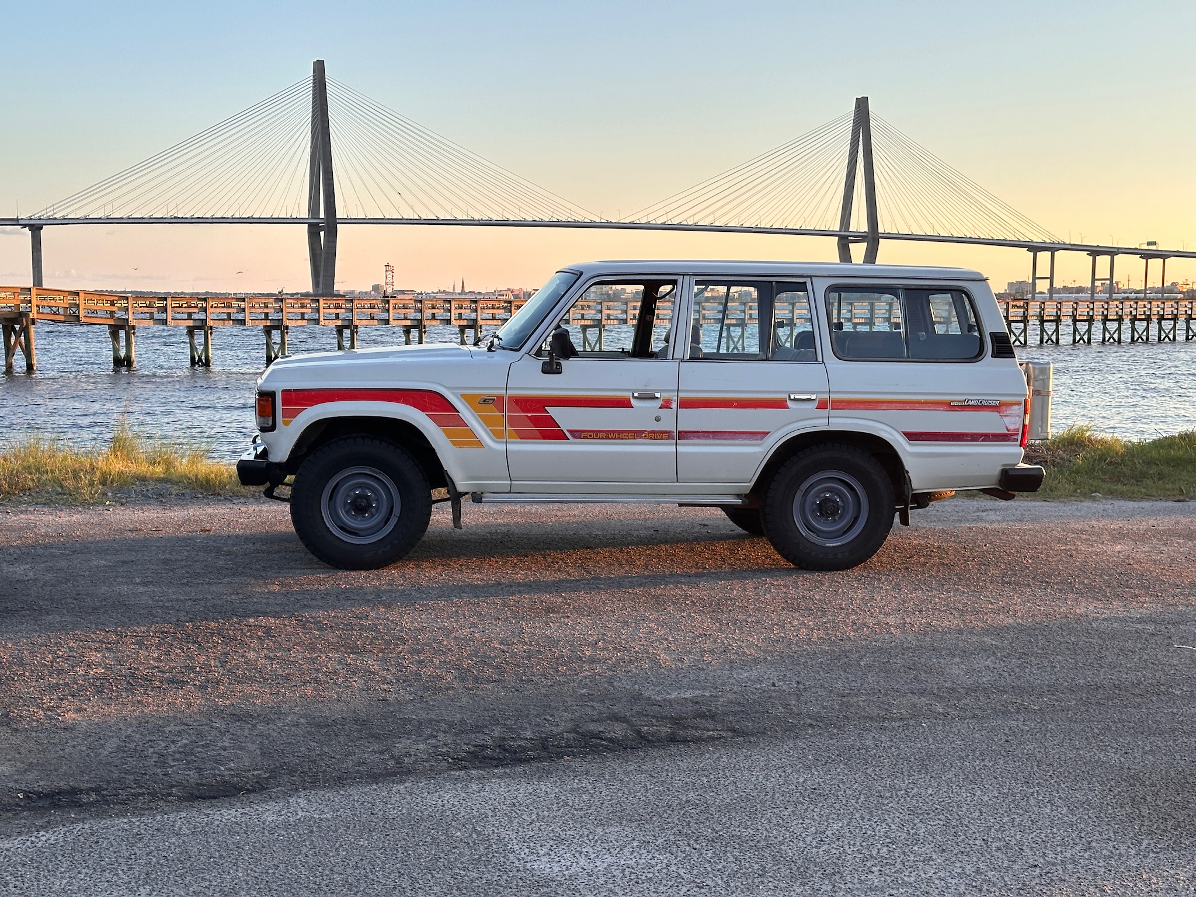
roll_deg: -0.1
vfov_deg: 30.3
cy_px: 448
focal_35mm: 48
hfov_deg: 39.7
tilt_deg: -5.5
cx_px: 598
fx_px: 1658
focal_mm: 6.86
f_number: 1.78
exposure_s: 1/724
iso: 64
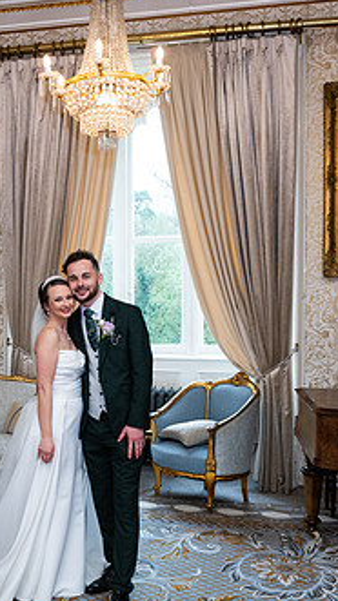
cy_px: 324
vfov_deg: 46.4
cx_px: 60
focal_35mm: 44
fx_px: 702
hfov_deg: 26.5
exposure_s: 1/160
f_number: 5
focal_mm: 24
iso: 800
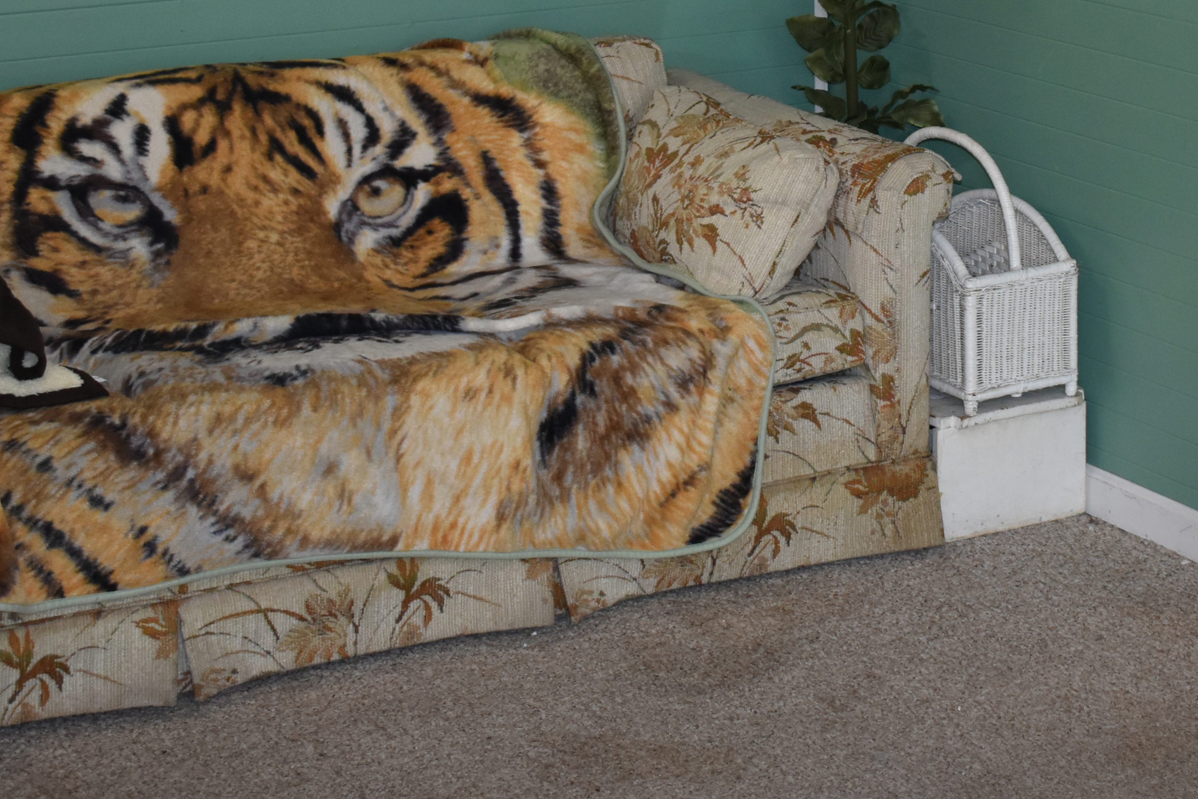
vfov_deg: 15.7
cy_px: 42
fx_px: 2862
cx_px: 851
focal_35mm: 86
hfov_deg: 23.5
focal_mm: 30
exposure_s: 1/200
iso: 1000
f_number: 4.2
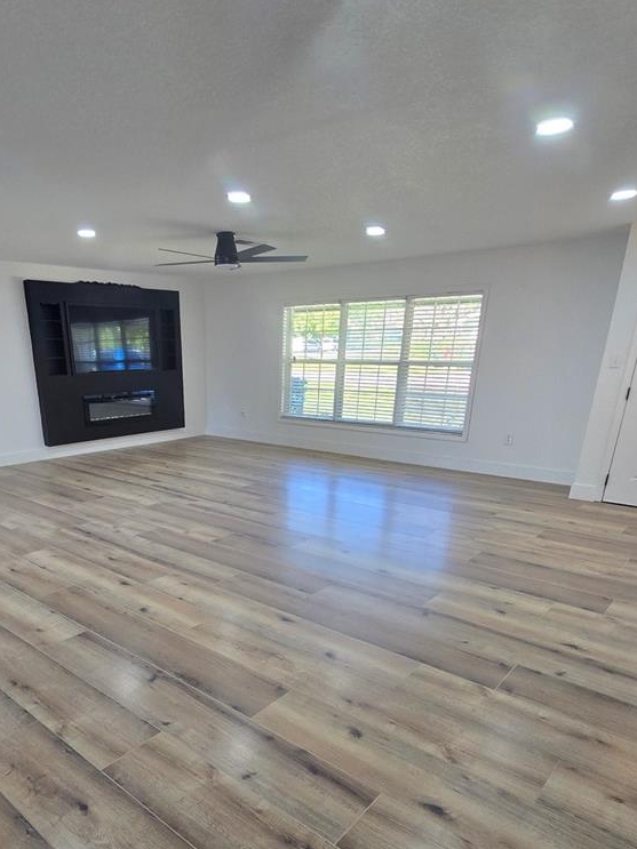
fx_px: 515
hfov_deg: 62.2
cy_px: 568
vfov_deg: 76.4
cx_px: 225
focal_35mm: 21
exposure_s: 1/60
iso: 80
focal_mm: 2.2
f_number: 2.2
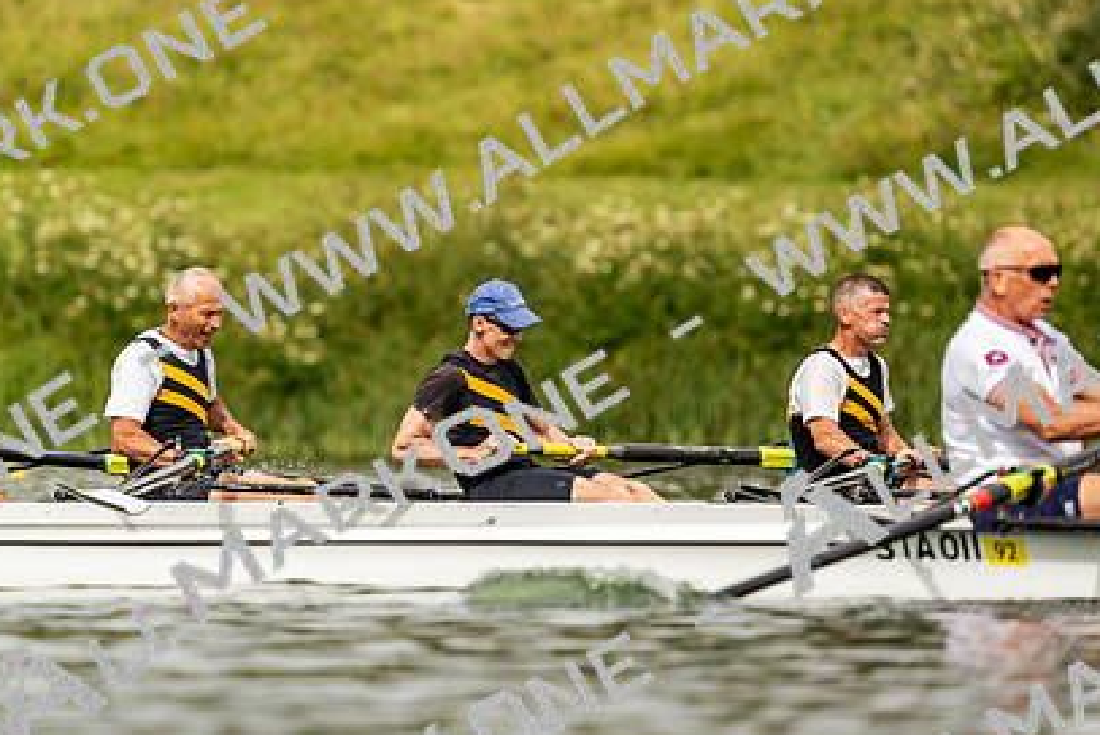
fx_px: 23819
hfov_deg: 2.6
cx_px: 549
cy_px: 342
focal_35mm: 779
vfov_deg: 1.8
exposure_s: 1/2000
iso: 250
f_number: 6.3
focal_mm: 547
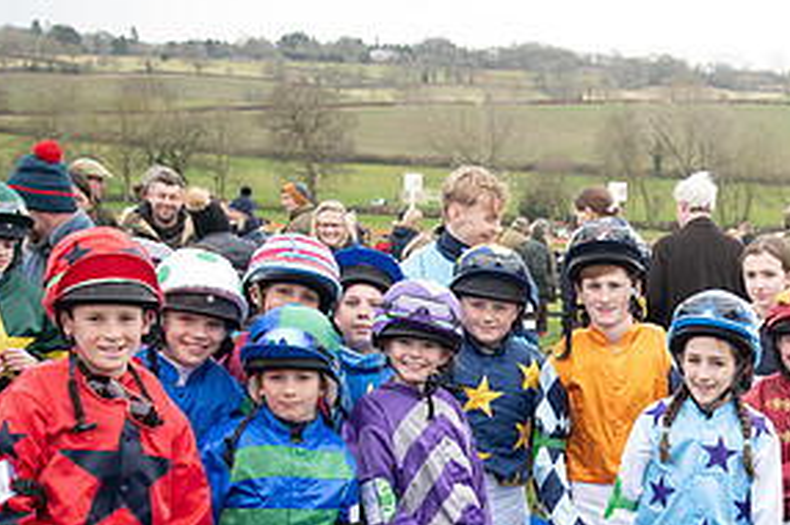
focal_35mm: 77
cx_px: 677
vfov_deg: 17.4
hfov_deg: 25.7
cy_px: 467
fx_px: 1688
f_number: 5
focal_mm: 38
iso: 200
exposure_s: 1/125
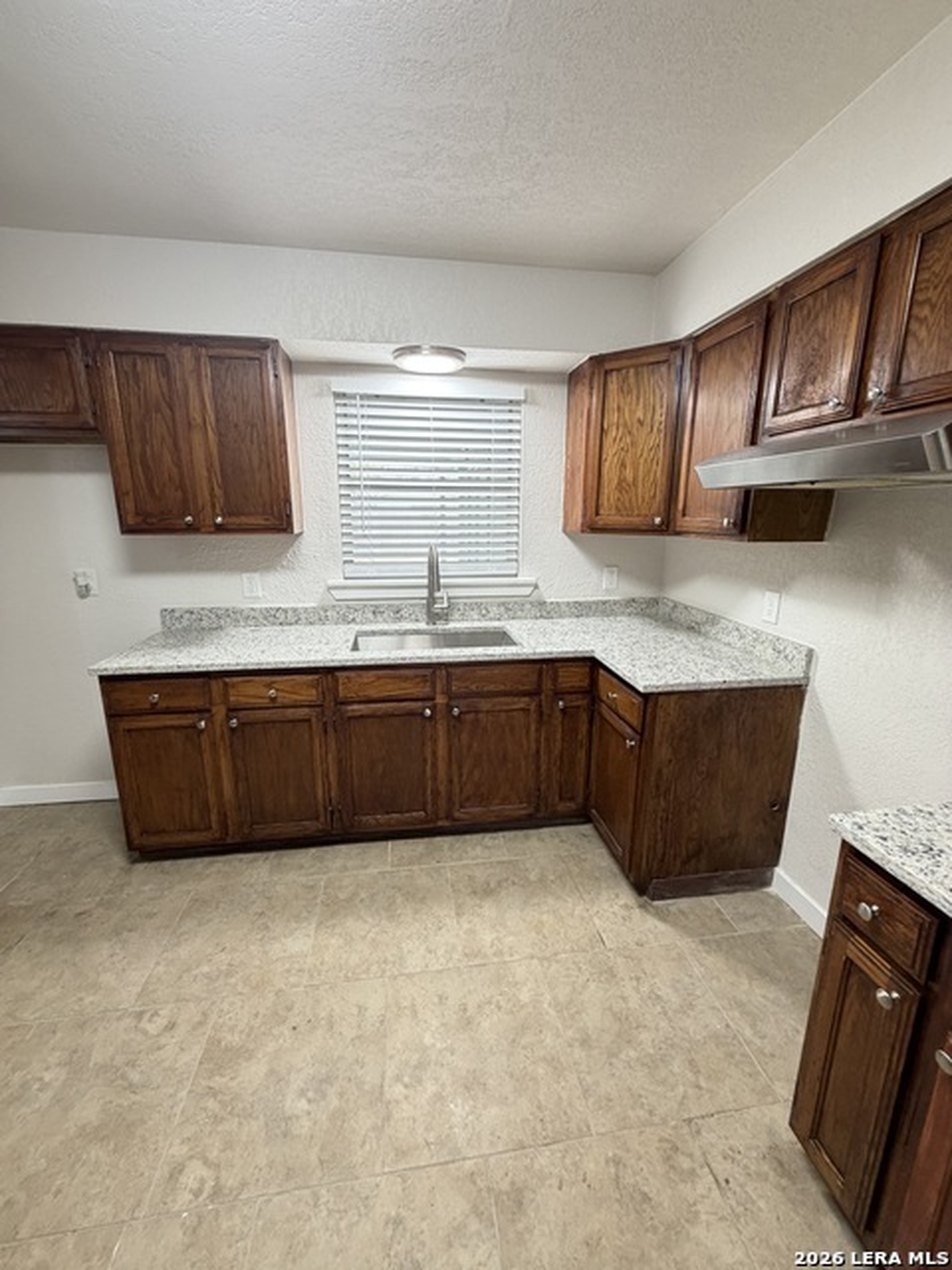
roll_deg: -0.5
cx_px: 476
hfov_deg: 85.7
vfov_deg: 102.1
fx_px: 513
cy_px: 635
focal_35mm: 14
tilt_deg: -13.7
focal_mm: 2.22
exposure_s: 1/60
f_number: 2.2
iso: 320
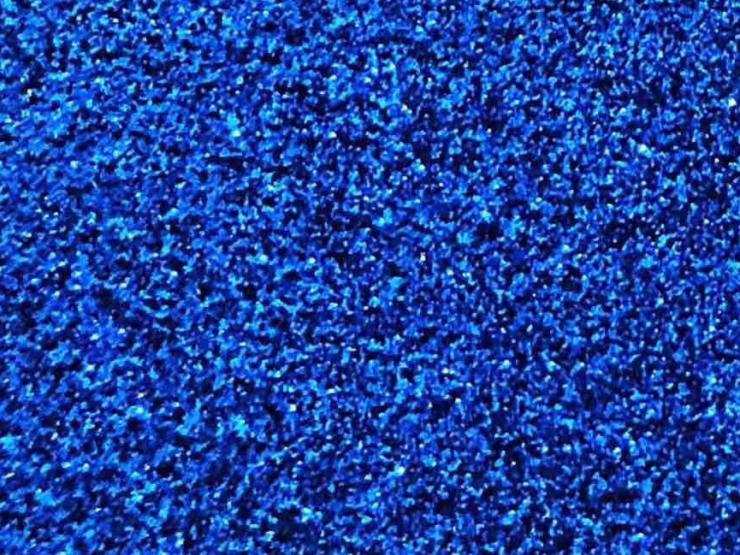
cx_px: 1483
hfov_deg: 13.3
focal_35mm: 127
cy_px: -556
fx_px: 2715
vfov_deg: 10.7
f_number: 1.8
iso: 64
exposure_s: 1/15
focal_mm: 3.99
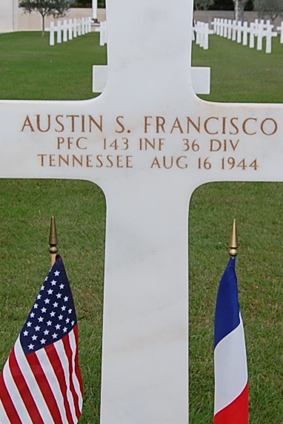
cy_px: 231
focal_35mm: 53
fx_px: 625
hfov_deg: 25.5
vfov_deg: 37.5
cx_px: 143
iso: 200
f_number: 8
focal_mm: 22
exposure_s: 1/250
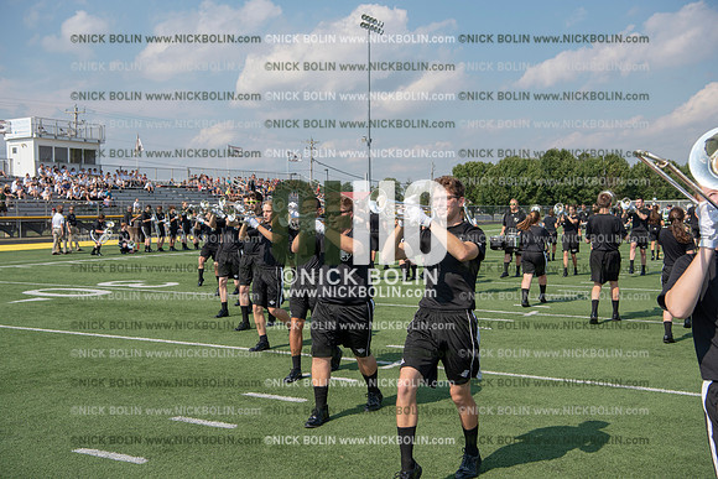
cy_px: 240
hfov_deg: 46.4
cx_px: 359
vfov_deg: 31.9
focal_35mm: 42
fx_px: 838
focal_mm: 42
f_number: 5.6
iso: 200
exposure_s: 1/1250
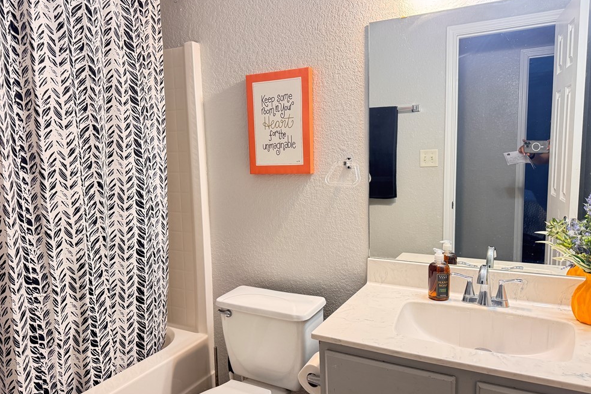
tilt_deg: -8.2
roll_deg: +1.1
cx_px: 293
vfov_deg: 49.5
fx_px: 427
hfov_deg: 69.4
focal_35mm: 26
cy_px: 208
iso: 320
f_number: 1.78
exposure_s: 1/60
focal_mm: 6.76
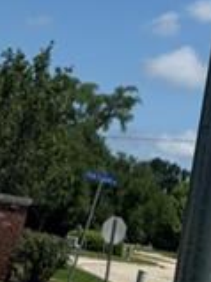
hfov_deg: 12.3
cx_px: 294
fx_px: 944
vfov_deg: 15.1
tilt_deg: +26.8
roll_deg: -9.8
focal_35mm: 116
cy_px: -202
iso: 80
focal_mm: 6.76
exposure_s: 1/6711
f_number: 1.78
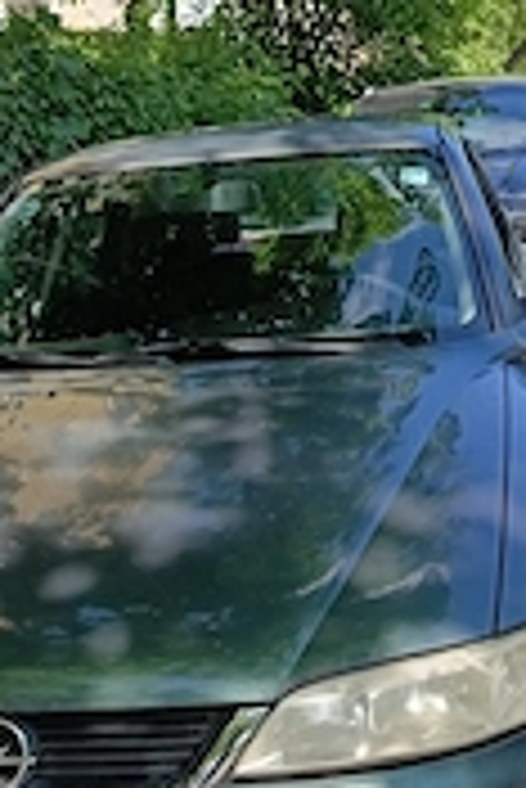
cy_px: 549
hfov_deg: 23.8
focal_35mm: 57
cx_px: 211
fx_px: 1247
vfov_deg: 34.6
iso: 100
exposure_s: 1/172
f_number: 1.75
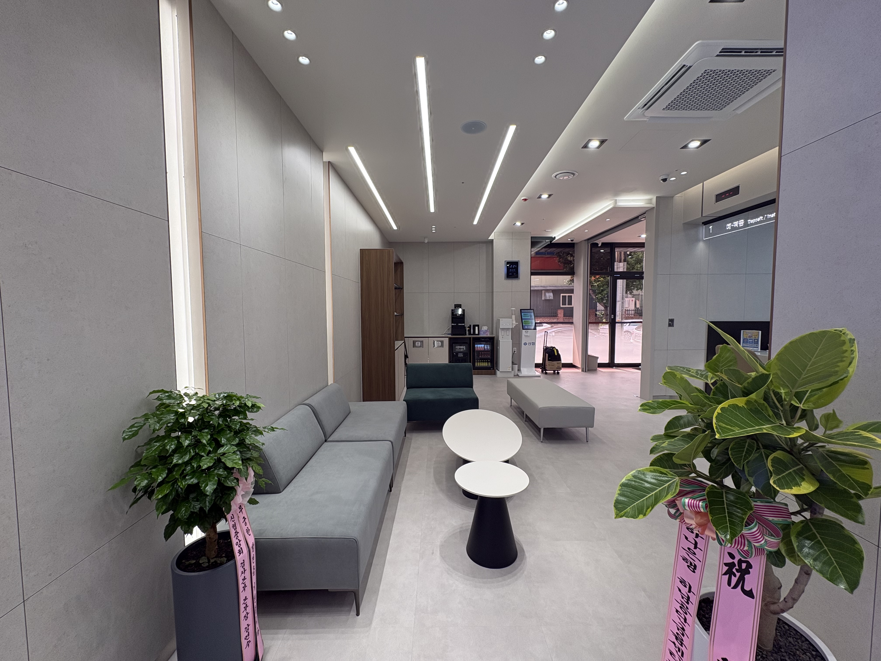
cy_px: 330
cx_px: 440
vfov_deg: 85.7
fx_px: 356
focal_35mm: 14
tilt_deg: -3.8
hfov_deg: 102.1
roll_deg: +0.1
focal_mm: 2.22
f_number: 2.2
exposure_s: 1/132
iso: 80
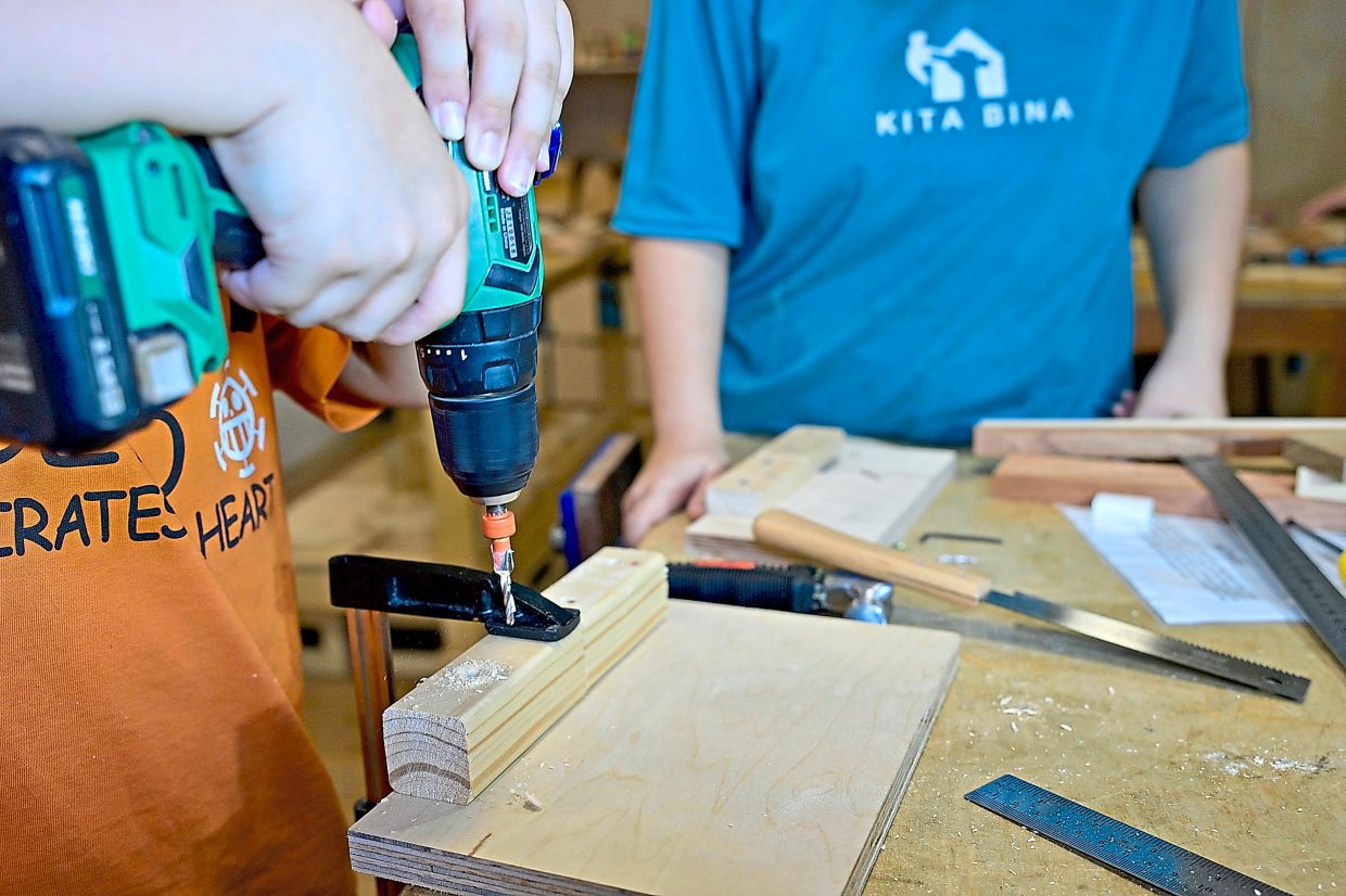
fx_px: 1271
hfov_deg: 55.8
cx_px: 673
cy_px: 448
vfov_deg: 38.9
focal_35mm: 34
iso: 1000
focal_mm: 34
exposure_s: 1/250
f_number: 4
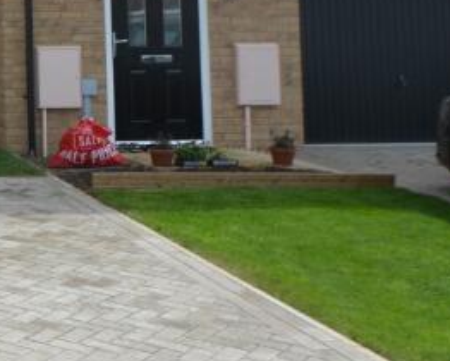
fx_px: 1026
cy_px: -42
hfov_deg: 20.3
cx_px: -268
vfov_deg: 19.1
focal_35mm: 77
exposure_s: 1/250
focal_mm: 14
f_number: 8
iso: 100
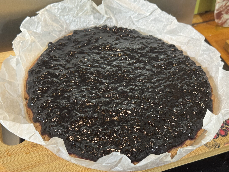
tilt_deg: -46.3
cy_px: 86
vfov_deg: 30.3
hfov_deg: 39.7
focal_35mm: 48
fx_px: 318
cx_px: 114
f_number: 1.78
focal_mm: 6.76
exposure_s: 1/33
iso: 200
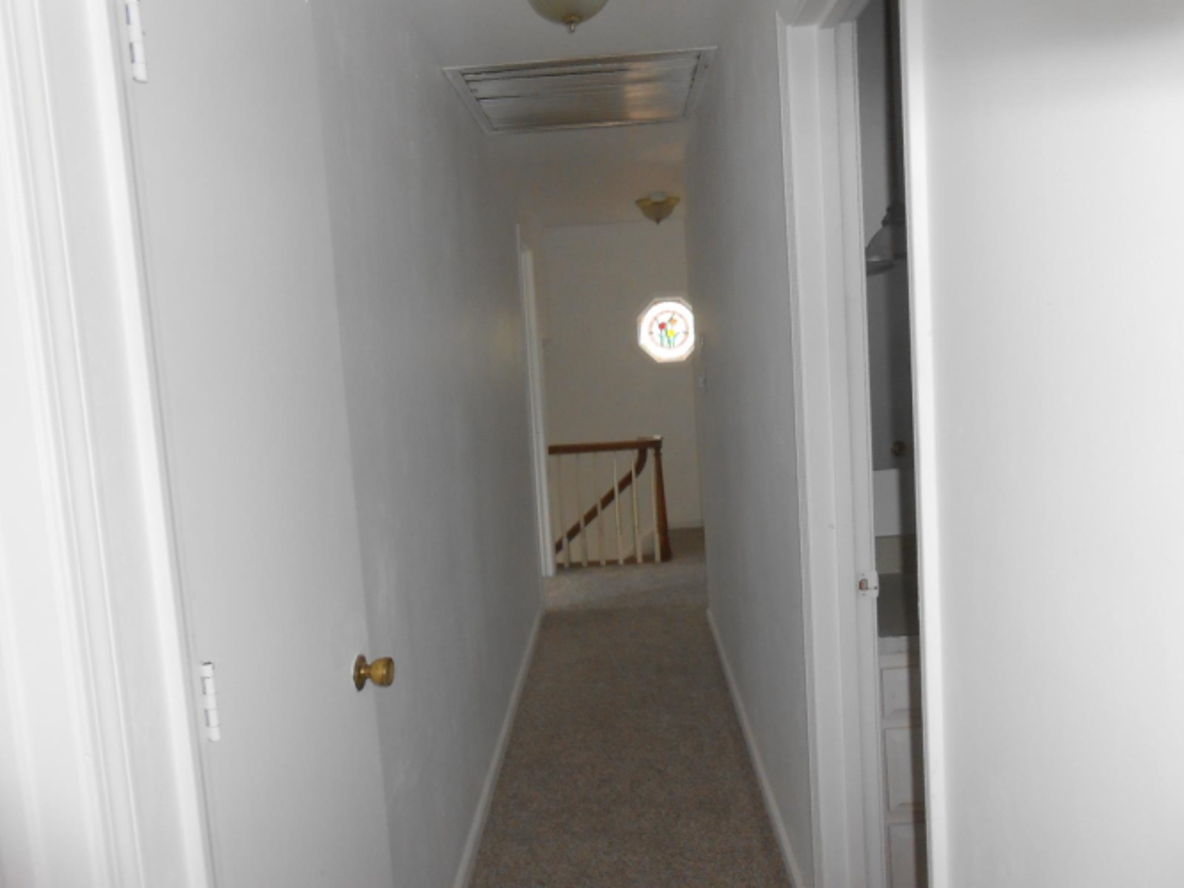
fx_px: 889
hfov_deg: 67.3
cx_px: 592
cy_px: 444
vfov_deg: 53.0
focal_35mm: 26
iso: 200
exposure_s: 1/25
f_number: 3.5
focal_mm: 4.6
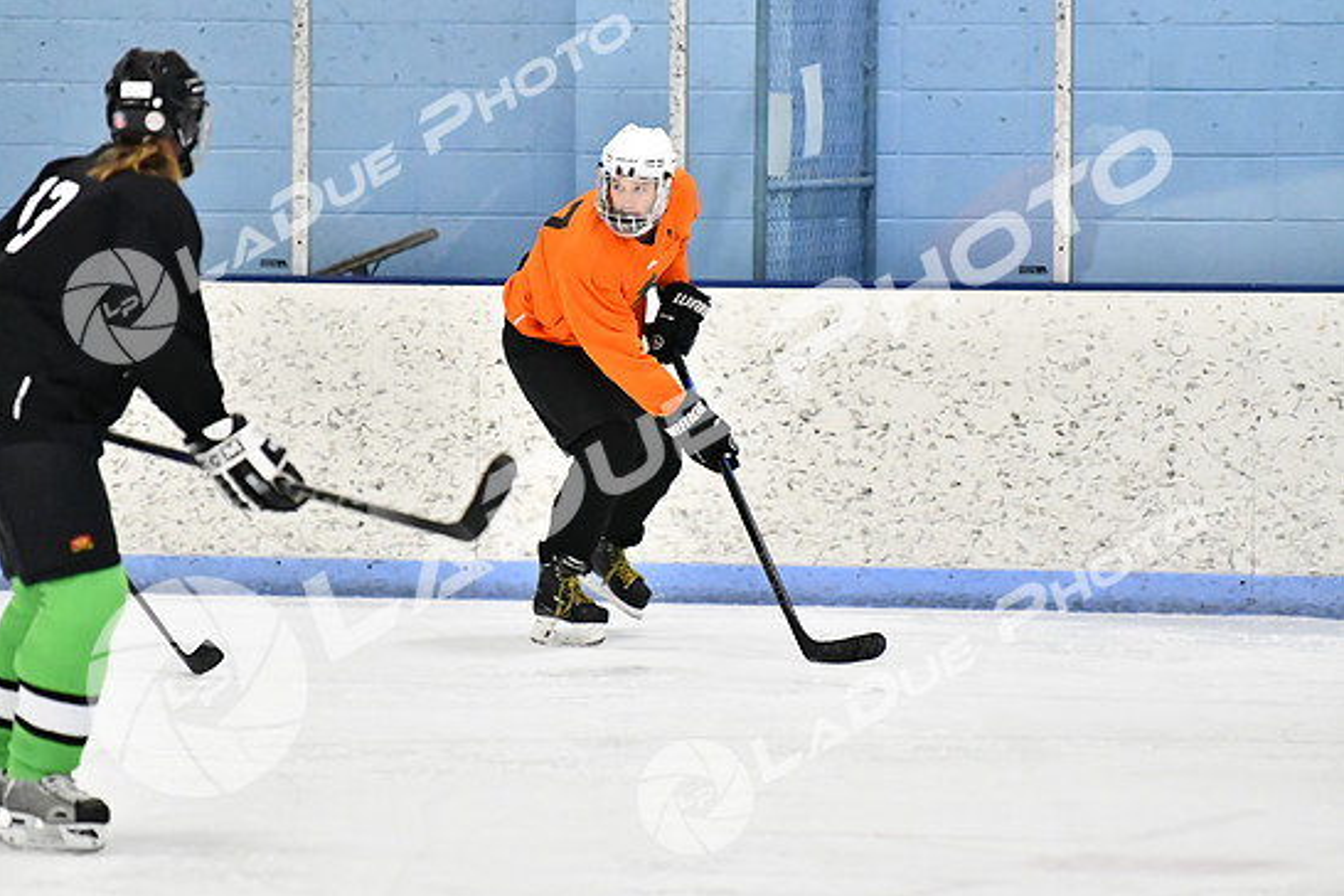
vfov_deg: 4.5
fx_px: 11311
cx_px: 633
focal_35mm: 303
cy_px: 434
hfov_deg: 6.8
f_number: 2.8
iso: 6400
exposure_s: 1/1250
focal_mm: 190
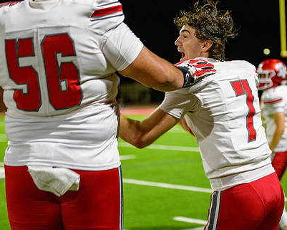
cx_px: 199
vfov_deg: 16.2
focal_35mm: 95
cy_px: 92
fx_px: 807
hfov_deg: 20.1
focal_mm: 70
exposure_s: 1/320
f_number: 2.8
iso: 2000
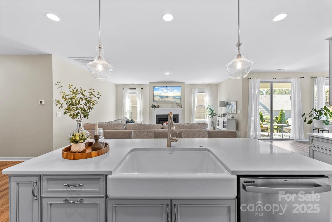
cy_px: 111
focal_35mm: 14
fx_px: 129
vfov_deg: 81.3
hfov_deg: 104.2
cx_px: 166
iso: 125
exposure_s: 1/8
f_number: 4
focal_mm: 14
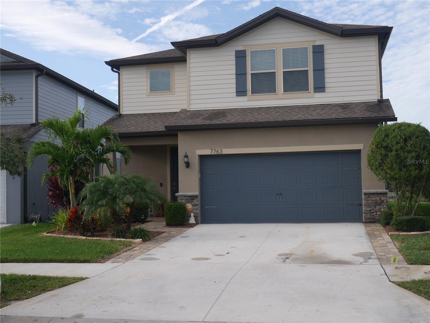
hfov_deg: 42.9
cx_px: 215
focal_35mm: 44
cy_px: 162
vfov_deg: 32.9
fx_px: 547
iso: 200
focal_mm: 22
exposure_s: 1/320
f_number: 7.1
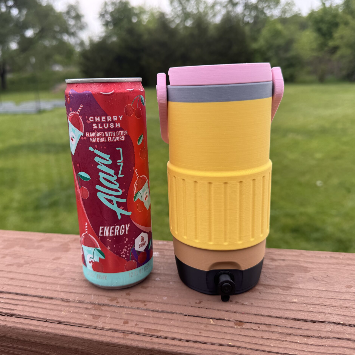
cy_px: 175
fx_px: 336
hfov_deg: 55.6
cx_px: 166
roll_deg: +1.8
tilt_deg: -16.2
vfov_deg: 55.6
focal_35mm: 29
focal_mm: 6.76
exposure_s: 1/514
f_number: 1.78
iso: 80
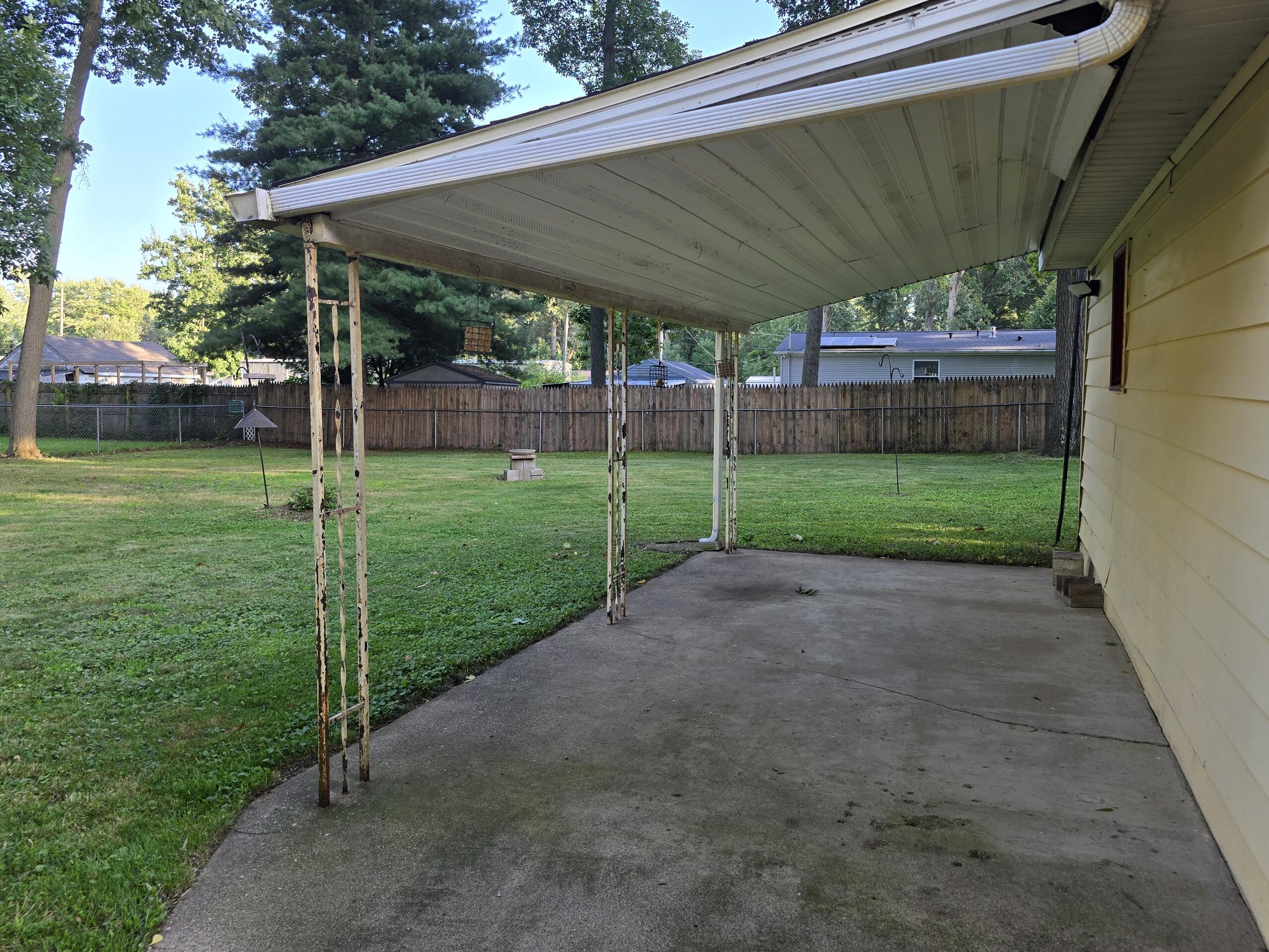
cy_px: 456
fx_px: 990
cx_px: 622
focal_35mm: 27
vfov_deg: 51.3
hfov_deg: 65.3
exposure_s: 1/180
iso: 32
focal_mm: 6.3
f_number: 1.7
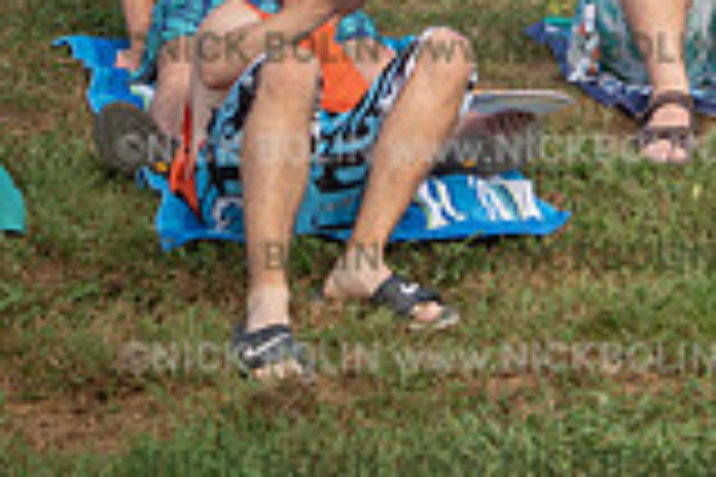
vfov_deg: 7.5
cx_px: 1171
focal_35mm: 182
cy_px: -56
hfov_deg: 10.8
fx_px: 3619
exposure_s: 1/640
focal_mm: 50
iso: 160
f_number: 3.2
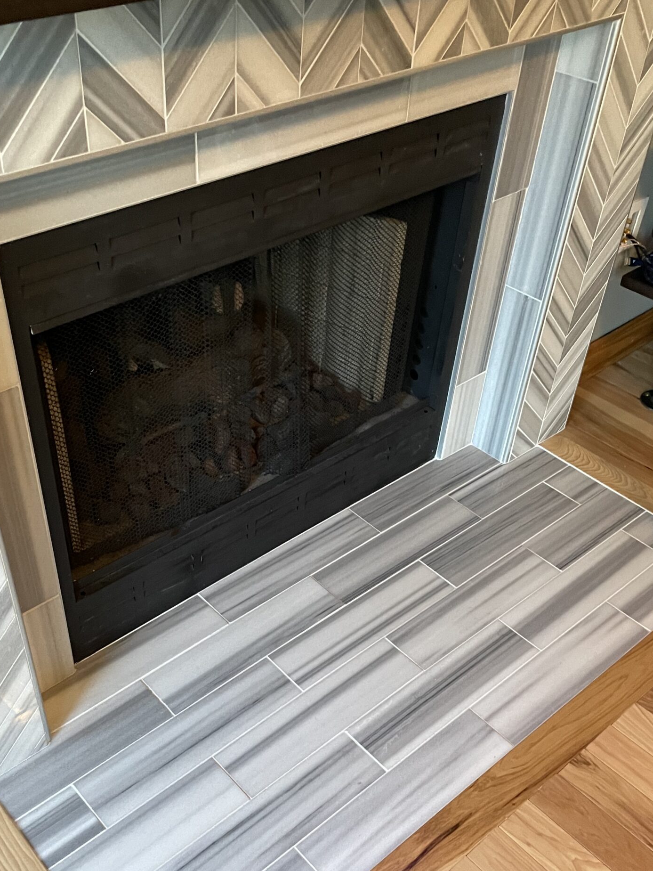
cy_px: 542
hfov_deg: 39.6
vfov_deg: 50.9
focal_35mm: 36
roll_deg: -3.0
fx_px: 905
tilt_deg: -42.7
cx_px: 274
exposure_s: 1/40
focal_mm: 4.2
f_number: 1.6
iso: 500
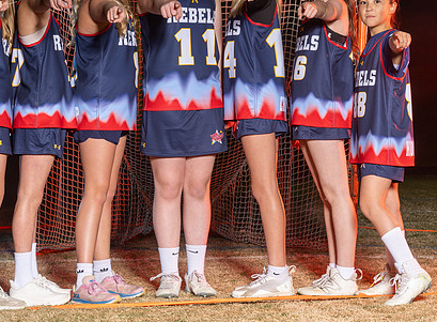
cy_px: 96
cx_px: 213
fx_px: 1593
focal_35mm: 127
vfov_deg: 11.5
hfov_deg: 15.6
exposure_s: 1/200
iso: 64
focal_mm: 73
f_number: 8
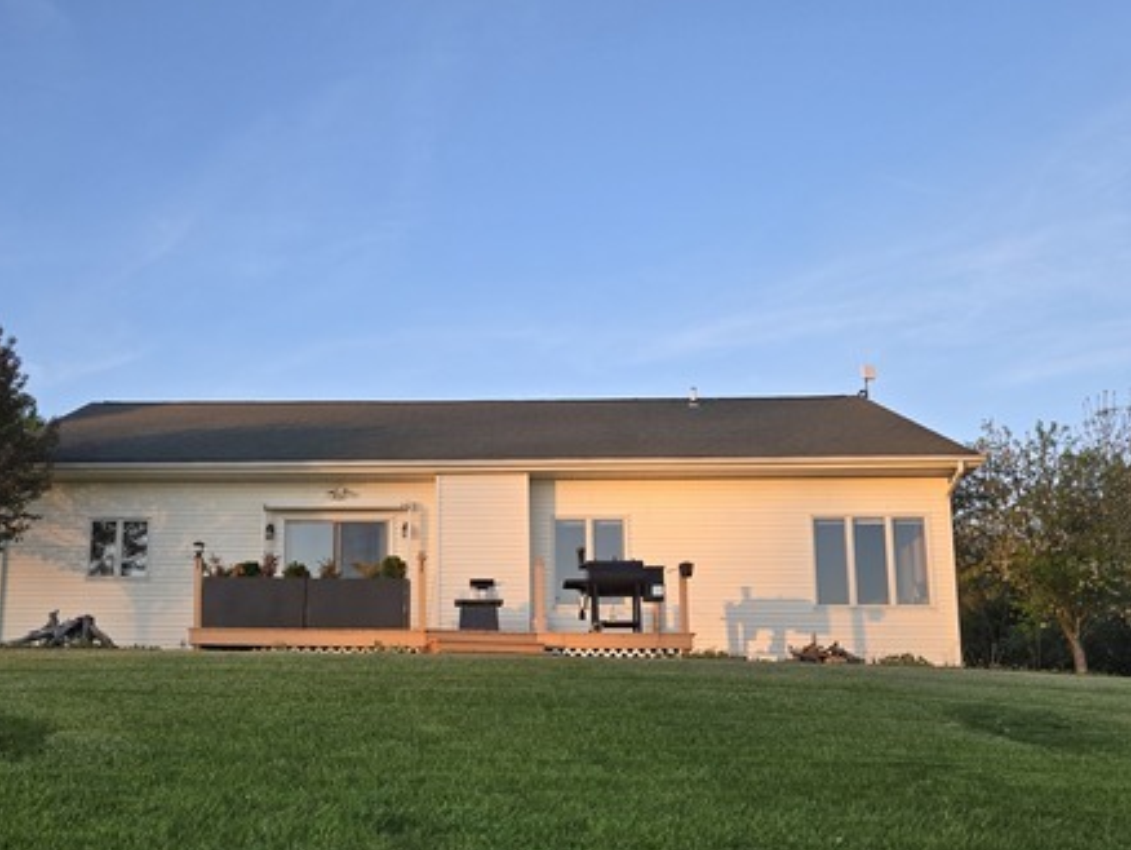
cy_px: 581
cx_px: 425
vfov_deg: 40.1
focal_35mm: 35
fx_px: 1144
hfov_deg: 52.1
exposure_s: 1/604
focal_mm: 5.4
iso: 80
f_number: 1.8
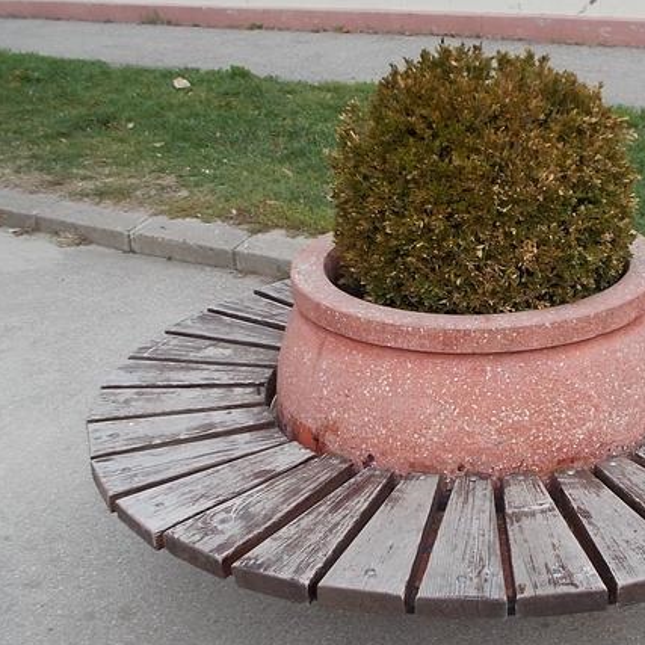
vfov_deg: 35.2
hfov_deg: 34.8
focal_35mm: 48
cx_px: 456
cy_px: 402
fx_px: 1012
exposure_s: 1/200
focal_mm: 4.1
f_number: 3.3
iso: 80
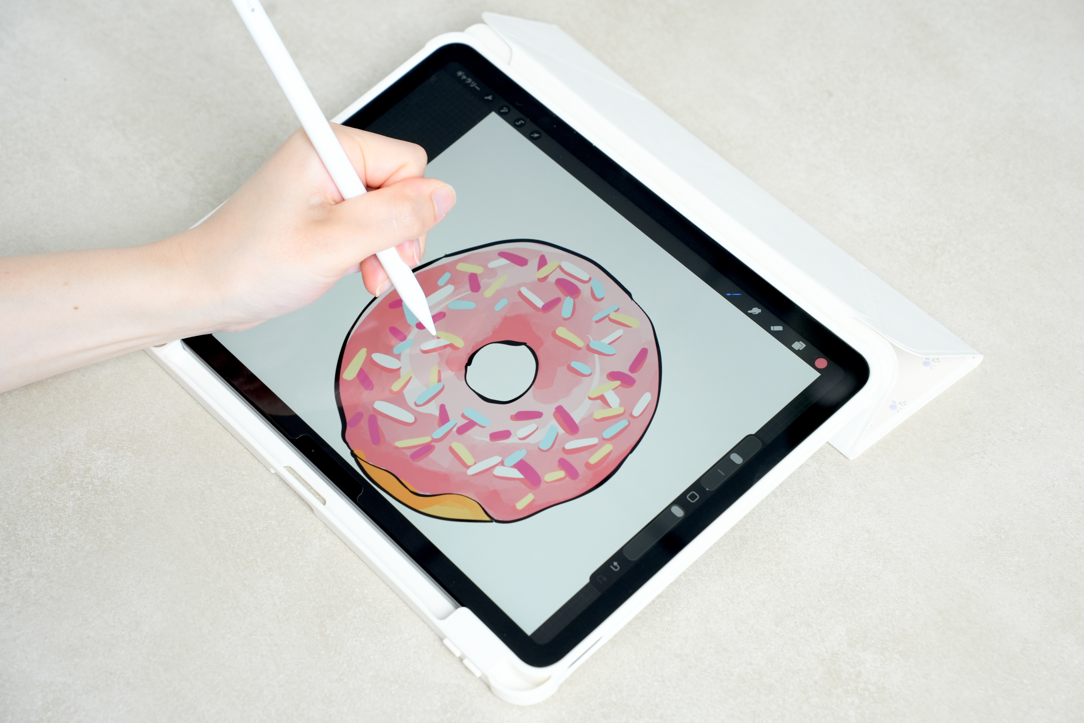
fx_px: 2228
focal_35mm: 74
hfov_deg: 27.3
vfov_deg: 18.4
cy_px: 362
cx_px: 542
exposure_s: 1/80
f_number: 7.1
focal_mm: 74
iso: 500
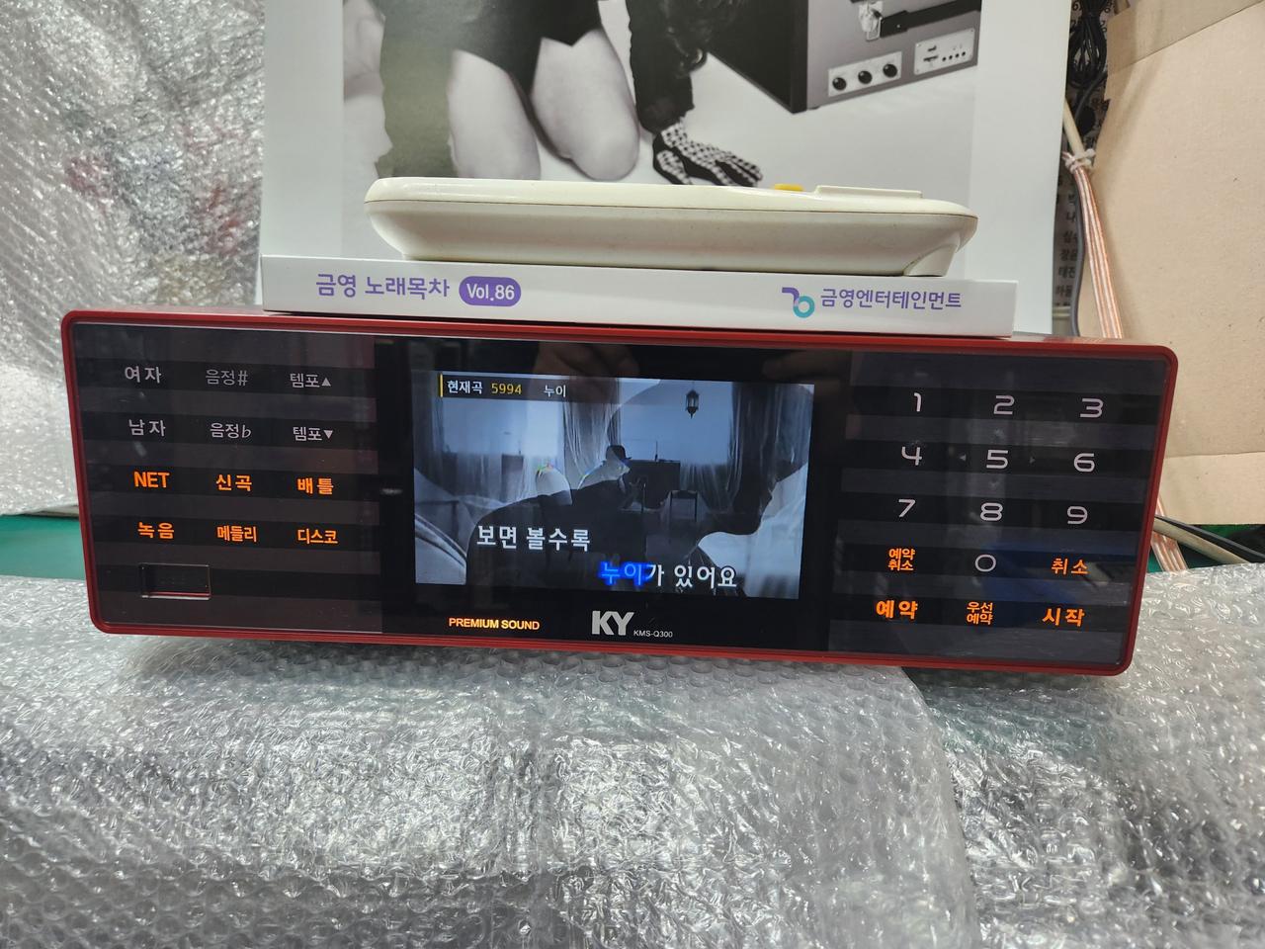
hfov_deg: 73.9
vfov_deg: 58.9
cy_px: 474
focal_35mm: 23
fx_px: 841
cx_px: 632
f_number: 1.8
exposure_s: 1/120
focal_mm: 5.4
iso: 160
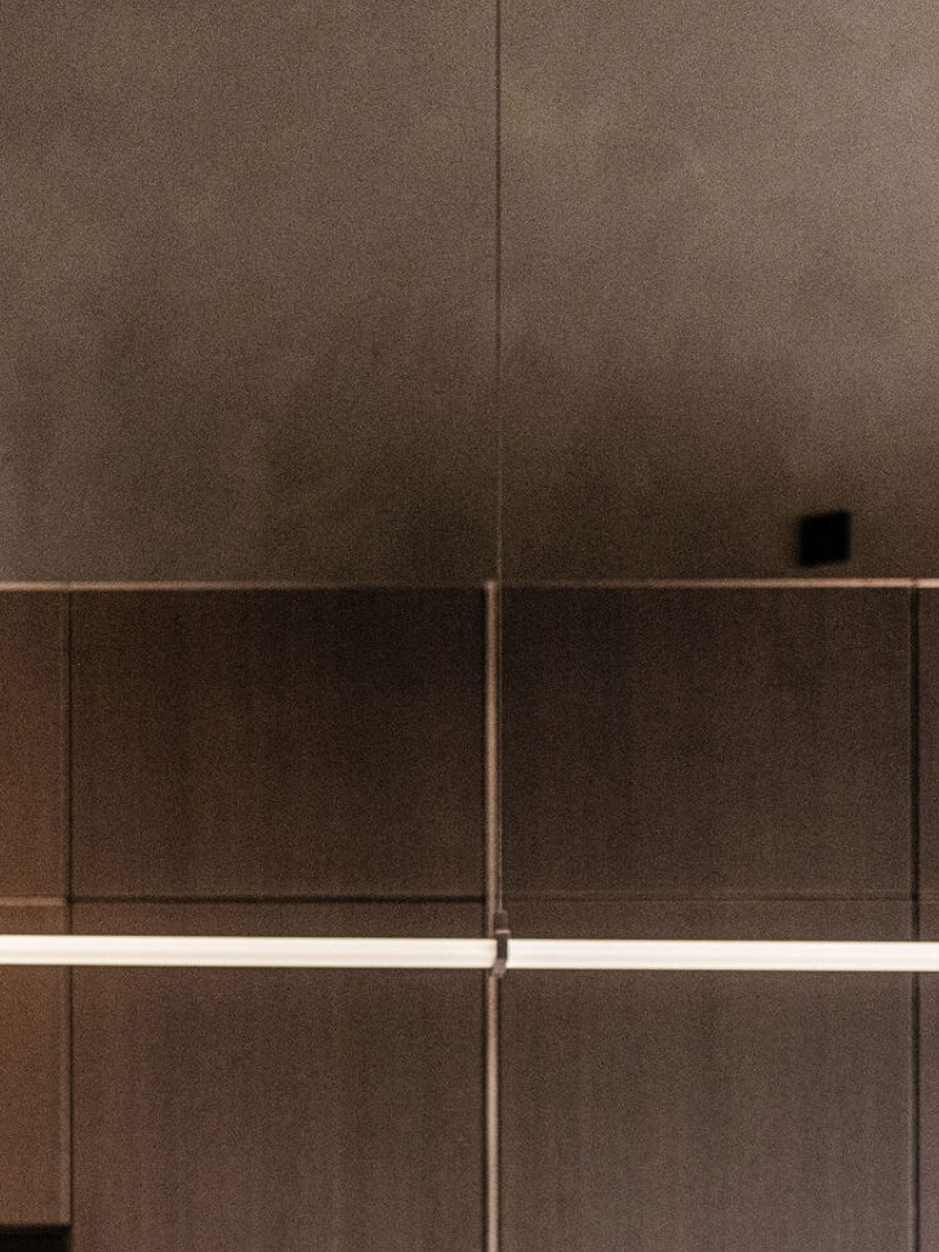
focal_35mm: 95
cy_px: 1642
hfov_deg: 15.5
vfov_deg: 19.1
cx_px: 255
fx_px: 3434
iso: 2000
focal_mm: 45
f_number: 2.8
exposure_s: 1/600
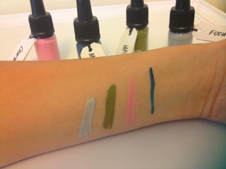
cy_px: 84
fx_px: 229
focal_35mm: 35
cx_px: 113
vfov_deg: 40.7
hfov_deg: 52.6
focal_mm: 4.28
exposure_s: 1/20
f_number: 2.4
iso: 80
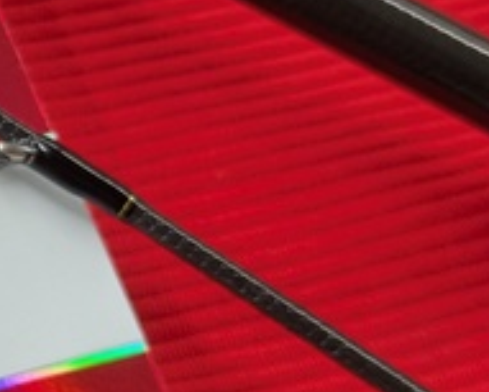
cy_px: 195
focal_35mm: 109
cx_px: -317
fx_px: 1578
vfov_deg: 14.1
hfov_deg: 15.7
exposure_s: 1/100
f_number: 1.89
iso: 85
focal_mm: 5.43
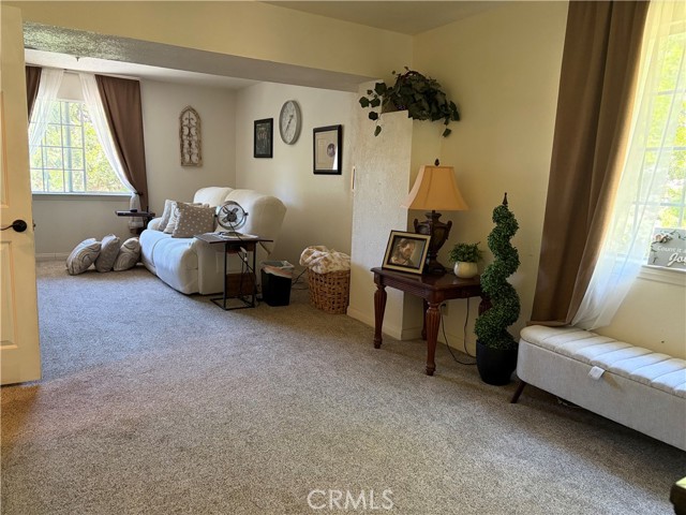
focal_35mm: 26
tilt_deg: -8.5
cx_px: 343
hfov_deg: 67.3
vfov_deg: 53.1
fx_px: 515
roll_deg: -1.7
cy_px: 258
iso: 320
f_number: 1.6
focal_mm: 5.96
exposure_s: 1/60
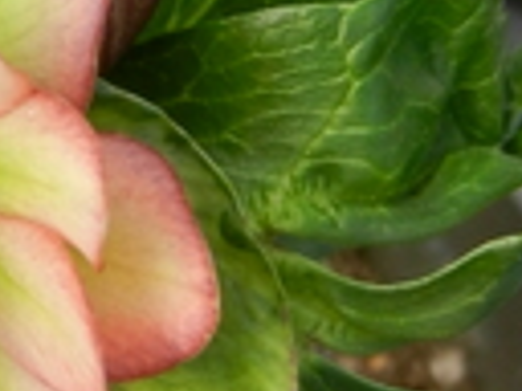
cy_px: 200
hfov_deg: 15.1
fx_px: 1885
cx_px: -143
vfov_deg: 11.9
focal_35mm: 125
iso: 160
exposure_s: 1/200
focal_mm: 4.5
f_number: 3.5
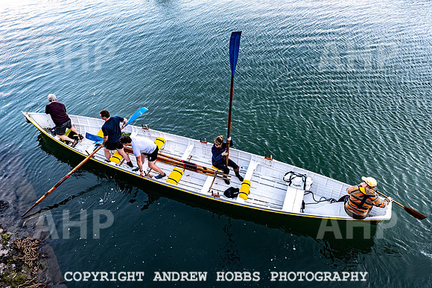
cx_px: 216
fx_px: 288
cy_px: 144
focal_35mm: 24
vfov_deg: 53.2
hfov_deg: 73.7
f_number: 5.6
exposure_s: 1/400
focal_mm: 24
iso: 320
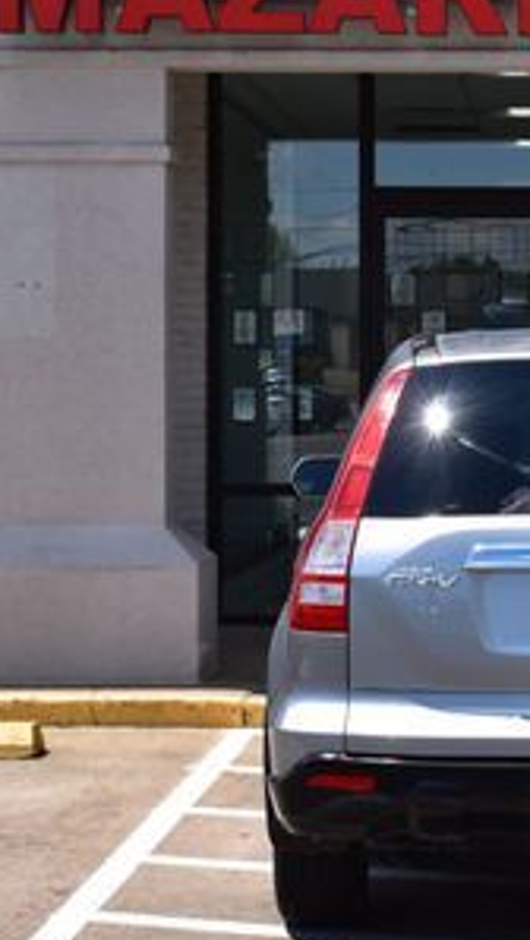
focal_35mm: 108
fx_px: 2694
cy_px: 445
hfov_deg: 11.1
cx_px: 606
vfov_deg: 19.8
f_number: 11
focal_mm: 32
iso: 320
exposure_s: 1/500
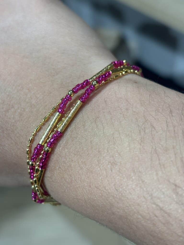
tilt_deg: -54.7
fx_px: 369
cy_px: 122
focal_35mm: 52
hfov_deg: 28.0
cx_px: 92
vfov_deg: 36.8
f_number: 1.6
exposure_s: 1/100
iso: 50
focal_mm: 5.96
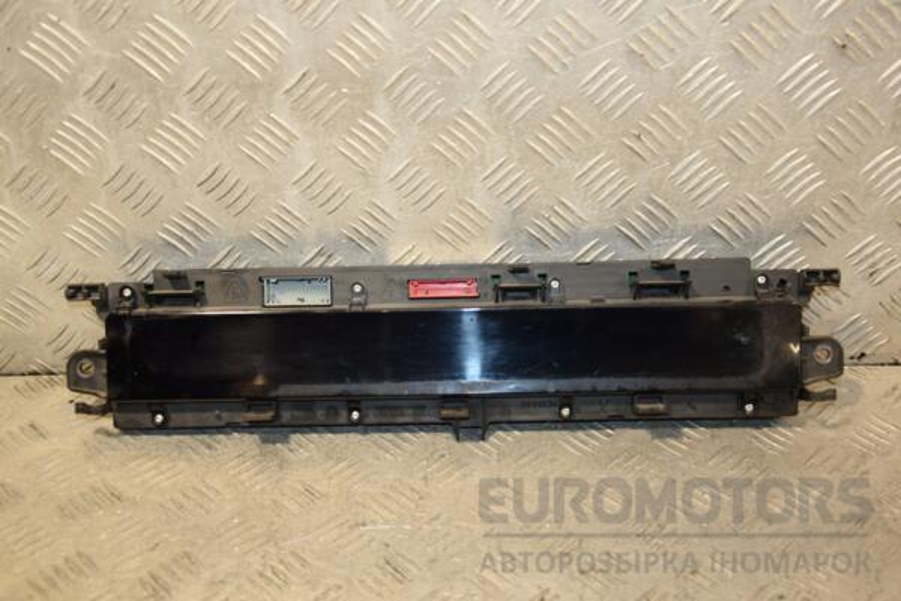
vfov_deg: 26.5
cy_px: 300
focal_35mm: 51
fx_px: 1276
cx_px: 450
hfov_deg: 38.9
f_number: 5
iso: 800
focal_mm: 34
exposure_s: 1/125
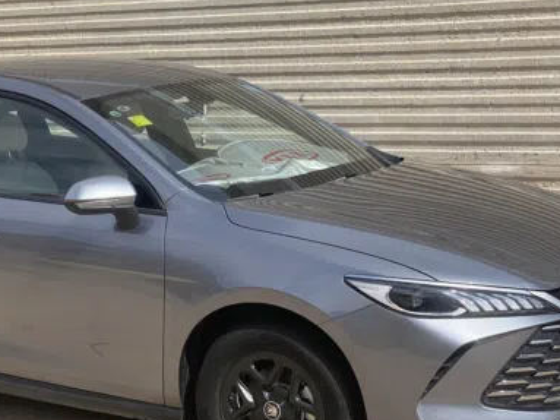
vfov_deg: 16.9
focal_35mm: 87
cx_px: 180
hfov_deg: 22.4
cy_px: 252
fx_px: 1407
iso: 20
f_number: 2
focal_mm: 6
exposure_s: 1/2519
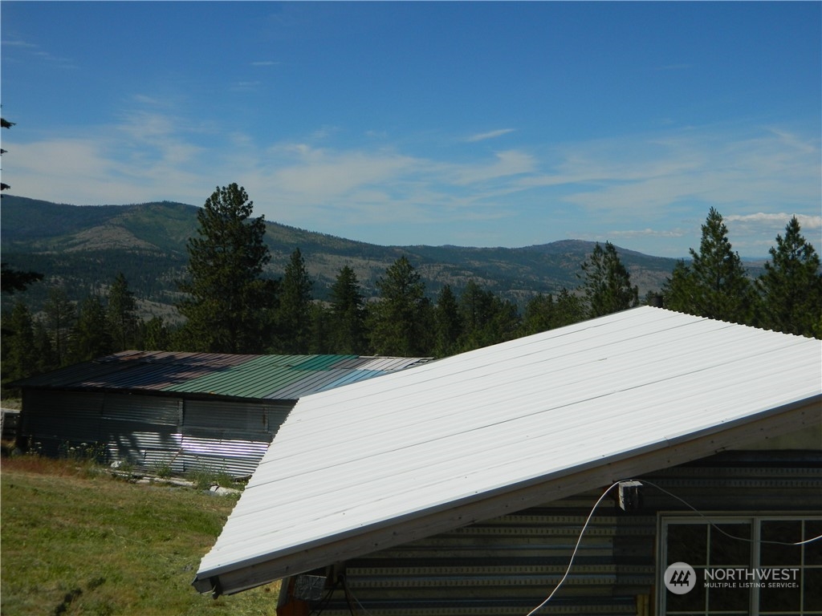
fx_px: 1116
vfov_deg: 30.9
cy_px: 308
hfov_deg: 40.4
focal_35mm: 47
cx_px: 411
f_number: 10.2
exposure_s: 1/320
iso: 80
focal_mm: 8.4
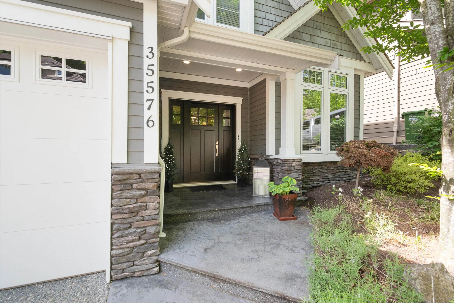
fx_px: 189
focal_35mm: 15
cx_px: 227
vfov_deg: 77.3
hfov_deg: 100.4
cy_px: 152
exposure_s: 1/125
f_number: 7.1
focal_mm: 10
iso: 320
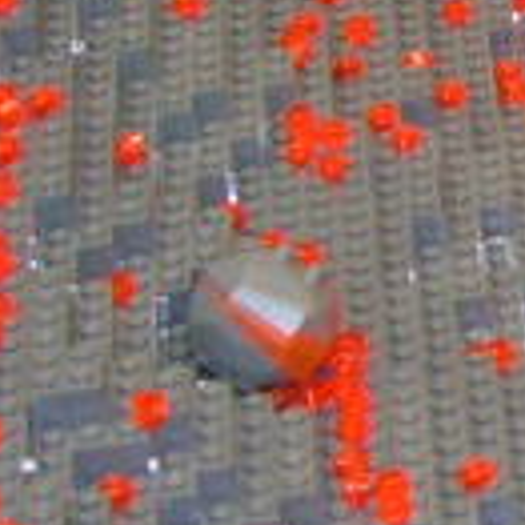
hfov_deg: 6.8
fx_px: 4135
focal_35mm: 241
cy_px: 228
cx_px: 1331
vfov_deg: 7.3
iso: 141
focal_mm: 5.8
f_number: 2.8
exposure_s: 1/5.7
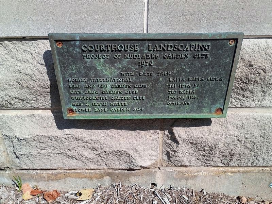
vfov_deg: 48.2
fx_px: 228
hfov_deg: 61.7
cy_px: 102
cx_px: 136
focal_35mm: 29
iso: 105
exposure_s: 1/1070
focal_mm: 4.27
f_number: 1.8
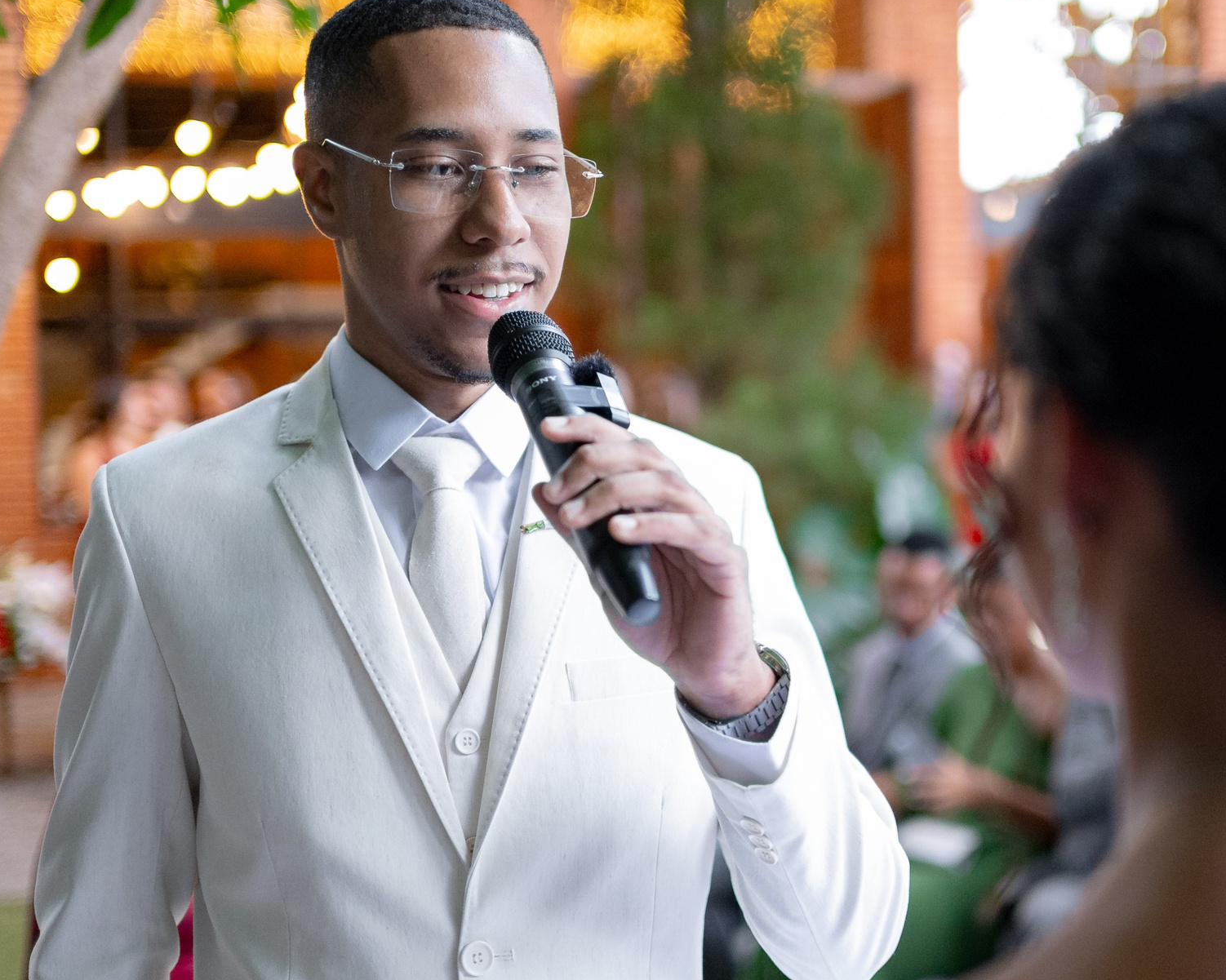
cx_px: 771
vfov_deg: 27.1
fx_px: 2032
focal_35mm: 56
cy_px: 489
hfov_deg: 33.4
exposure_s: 1/640
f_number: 1.4
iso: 2500
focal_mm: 35
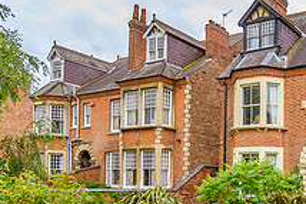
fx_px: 357
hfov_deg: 40.1
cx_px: 313
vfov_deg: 30.7
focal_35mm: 42
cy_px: 178
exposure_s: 1/400
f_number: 4
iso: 100
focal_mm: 15.5
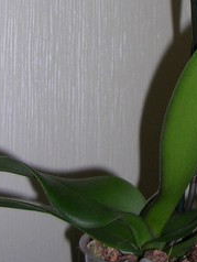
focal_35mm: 102
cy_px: -18
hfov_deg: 14.5
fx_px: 773
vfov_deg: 18.6
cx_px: 149
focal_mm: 5.8
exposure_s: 1/60.1
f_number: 2.8
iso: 50
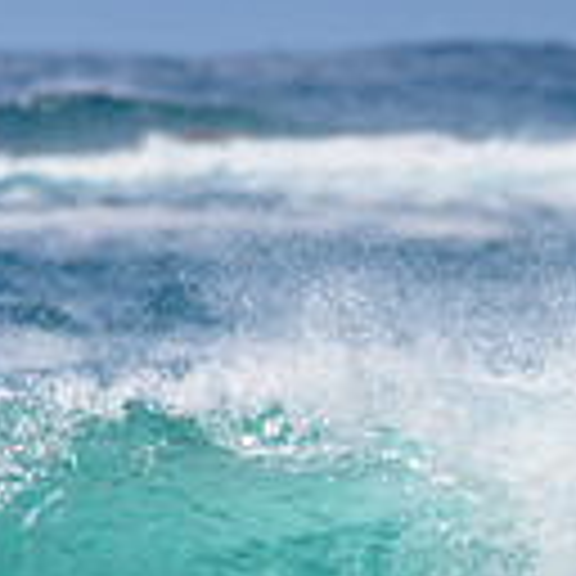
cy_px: 667
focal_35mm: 2360
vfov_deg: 0.7
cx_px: 561
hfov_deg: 0.7
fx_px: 44429
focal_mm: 500
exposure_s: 1/2000
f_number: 5.6
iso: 100
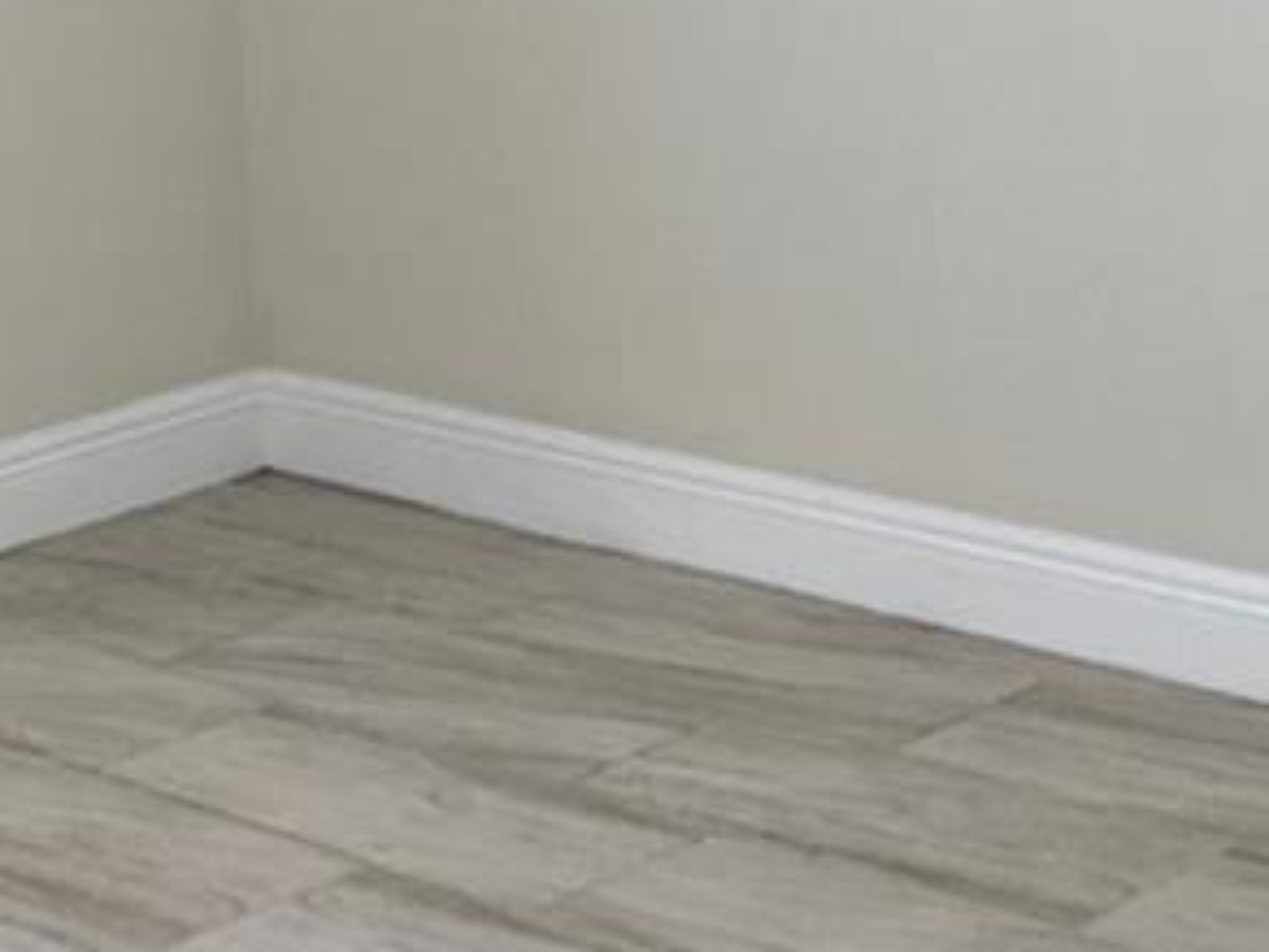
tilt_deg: -1.3
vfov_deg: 13.1
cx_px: -100
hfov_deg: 17.8
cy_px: -443
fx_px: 3923
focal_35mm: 107
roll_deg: +1.8
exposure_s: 1/60
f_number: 1.5
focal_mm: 5.7
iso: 80
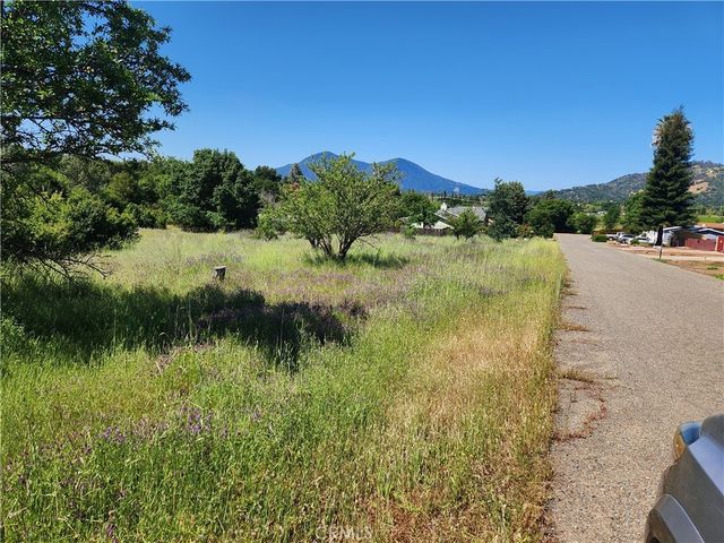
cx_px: 362
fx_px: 481
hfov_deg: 73.9
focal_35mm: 23
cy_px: 272
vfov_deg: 58.9
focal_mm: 5.4
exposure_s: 1/1659
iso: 20
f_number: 1.8
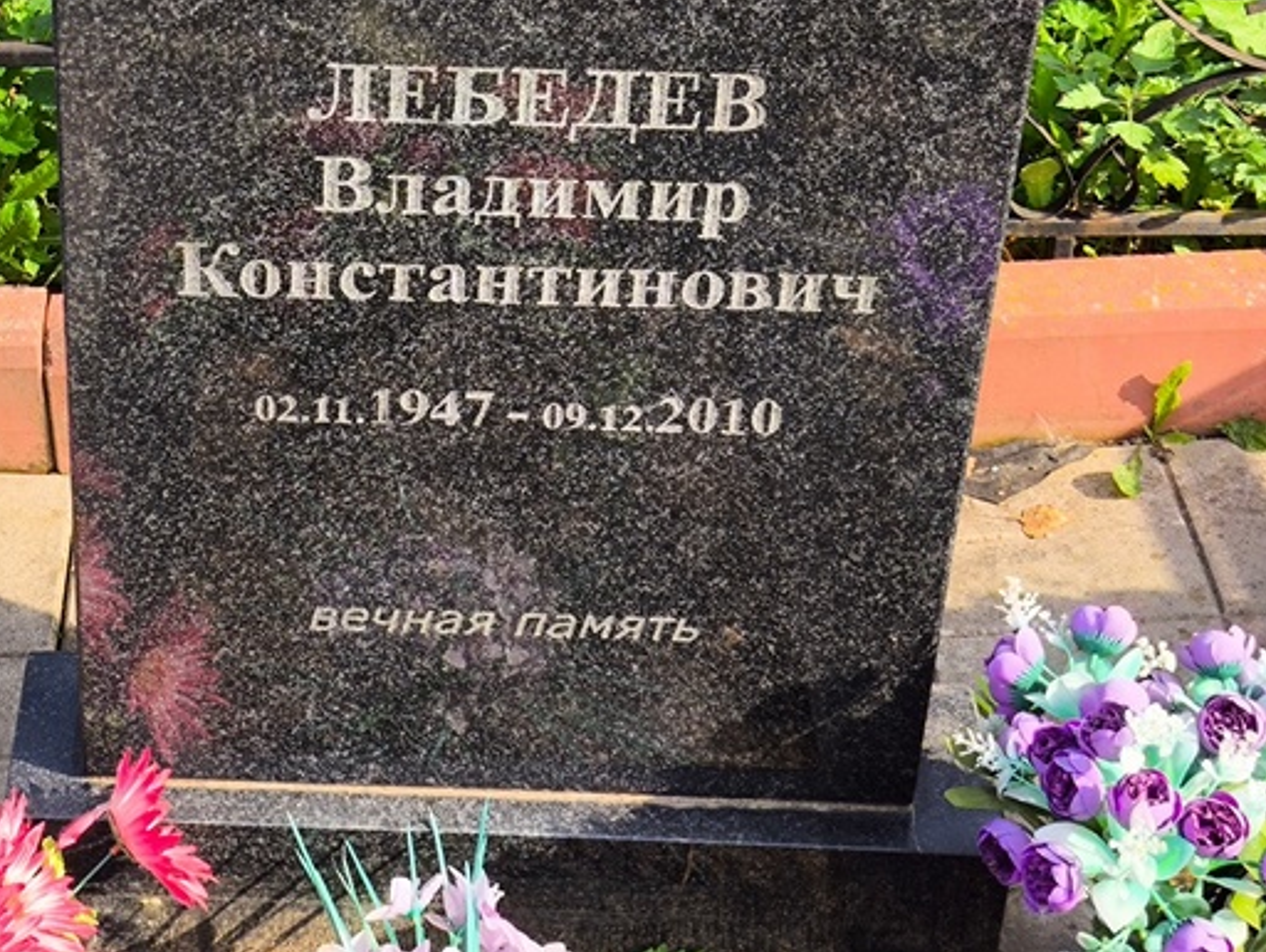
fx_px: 2855
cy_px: 218
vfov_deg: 18.8
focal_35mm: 78
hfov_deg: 24.7
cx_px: 281
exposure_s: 1/754
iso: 50
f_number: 1.7
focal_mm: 4.71
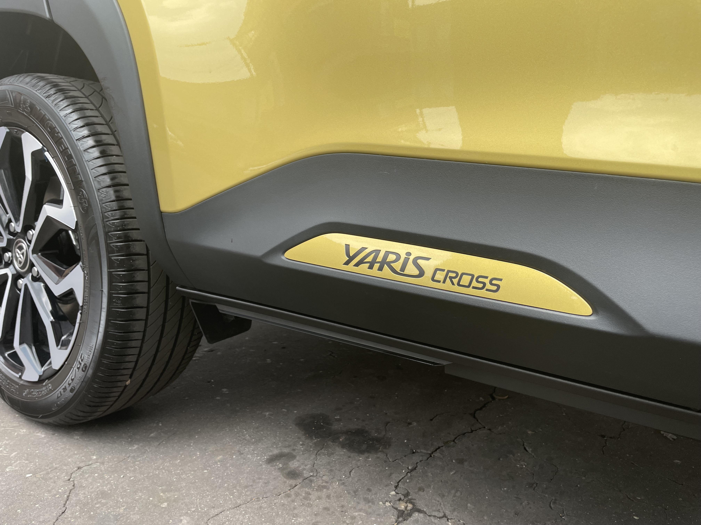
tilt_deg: -9.0
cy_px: 262
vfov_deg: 53.1
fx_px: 527
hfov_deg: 67.3
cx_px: 350
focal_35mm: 26
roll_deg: -0.3
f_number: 1.6
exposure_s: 1/725
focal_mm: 4.2
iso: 32
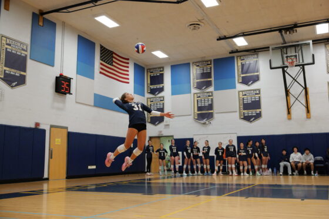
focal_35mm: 35
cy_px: 110
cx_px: 164
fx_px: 320
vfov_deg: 37.8
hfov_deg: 54.4
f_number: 4
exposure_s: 1/1000
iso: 12800
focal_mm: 35
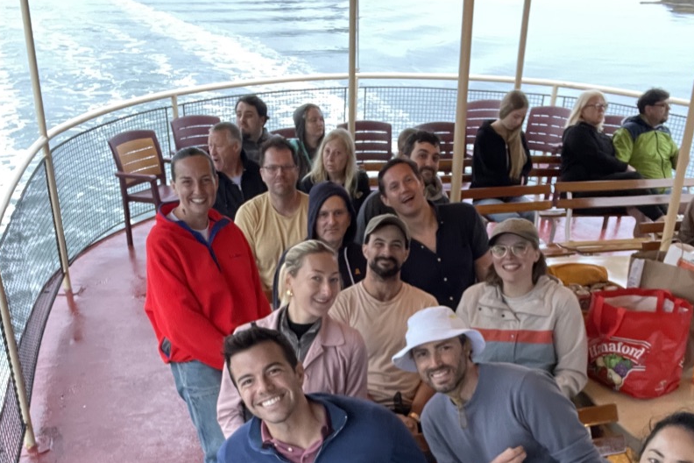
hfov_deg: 46.4
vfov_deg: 30.4
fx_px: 810
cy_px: 423
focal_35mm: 42
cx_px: 346
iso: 640
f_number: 2.2
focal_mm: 2.71
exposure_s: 1/24
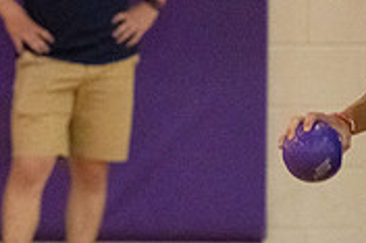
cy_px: 113
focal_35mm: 527
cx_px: -218
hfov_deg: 3.9
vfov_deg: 2.6
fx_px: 5353
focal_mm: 160
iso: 10000
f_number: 4
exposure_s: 1/800
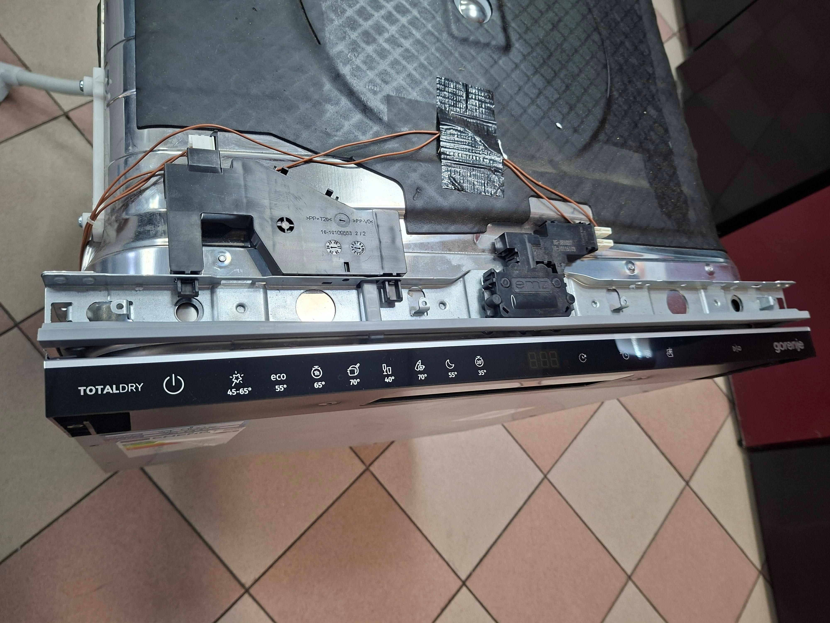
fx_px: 551
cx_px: 415
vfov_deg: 58.9
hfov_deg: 73.9
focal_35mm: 23
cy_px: 312
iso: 200
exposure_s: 1/50
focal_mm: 5.54
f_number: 1.8
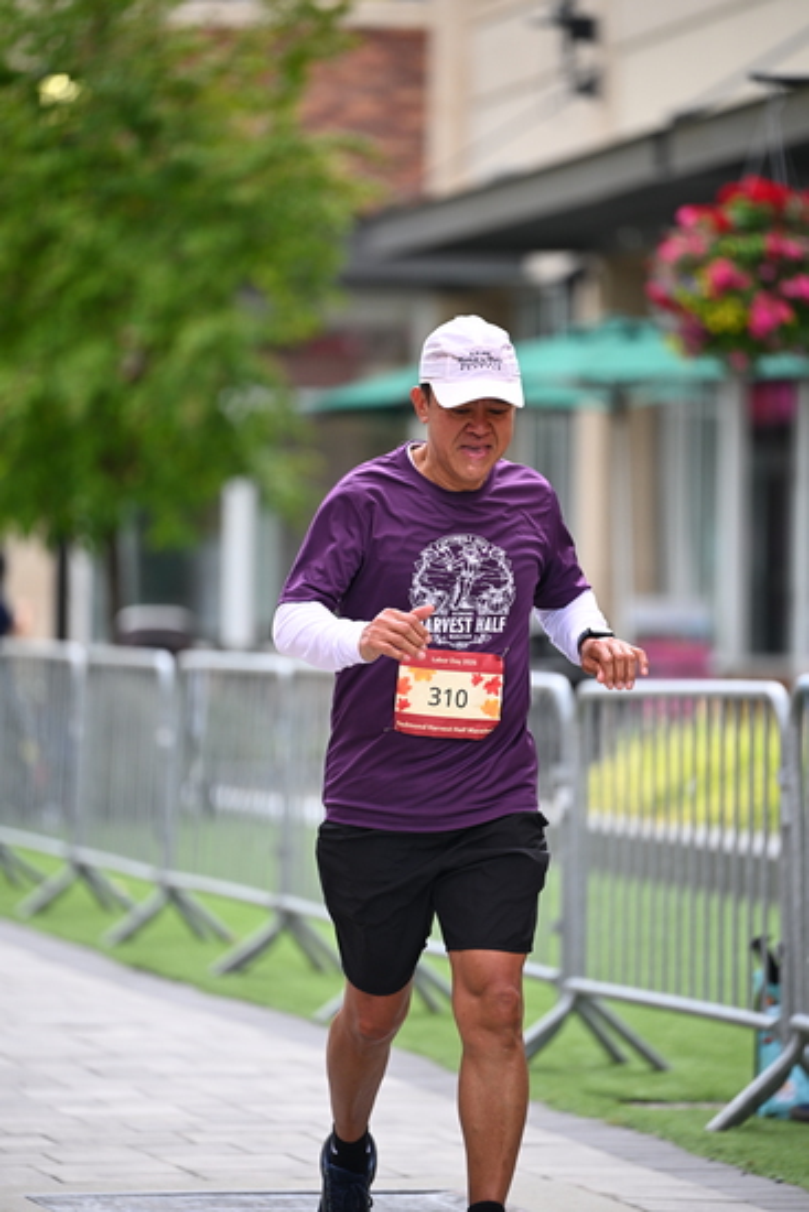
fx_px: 6737
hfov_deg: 6.9
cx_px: 404
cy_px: 606
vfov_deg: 10.3
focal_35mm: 200
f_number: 2.8
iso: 640
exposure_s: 1/1600
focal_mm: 200
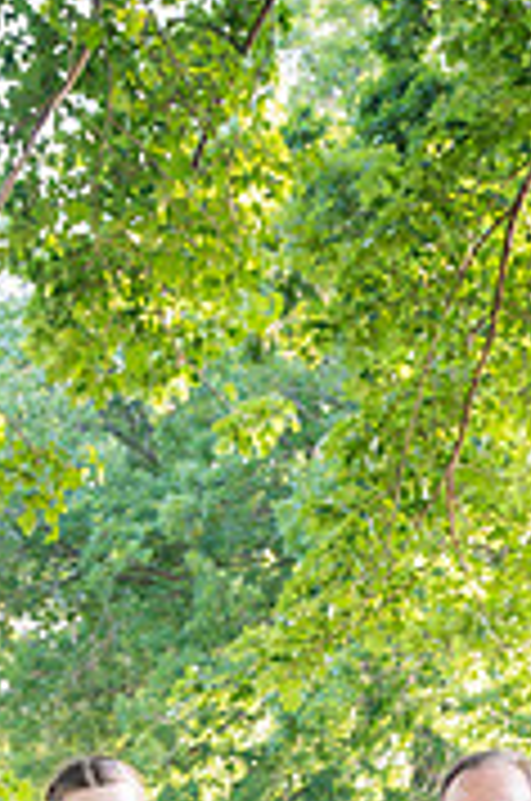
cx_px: 277
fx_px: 2132
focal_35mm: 96
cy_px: 981
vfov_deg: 19.9
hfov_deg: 14.2
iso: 1000
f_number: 4
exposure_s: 1/320
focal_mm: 38
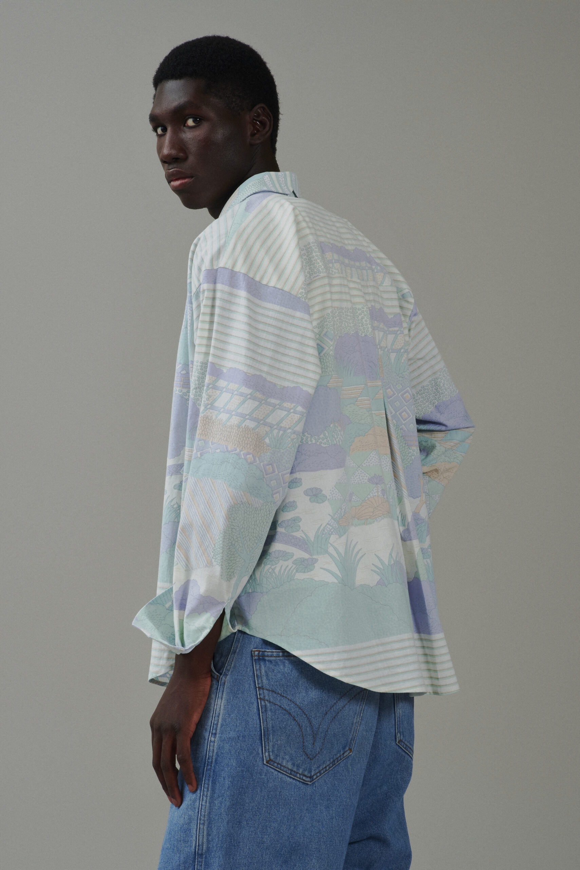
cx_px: 290
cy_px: 435
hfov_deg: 13.1
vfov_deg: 19.4
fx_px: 2535
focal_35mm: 105
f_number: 10
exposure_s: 1/125
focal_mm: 105
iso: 200
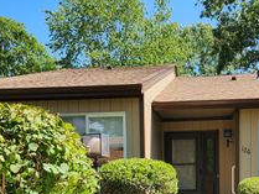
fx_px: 412
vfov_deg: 25.0
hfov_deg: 34.8
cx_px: 156
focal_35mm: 55
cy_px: 205
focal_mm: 5.4
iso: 20
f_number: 1.8
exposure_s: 1/1096
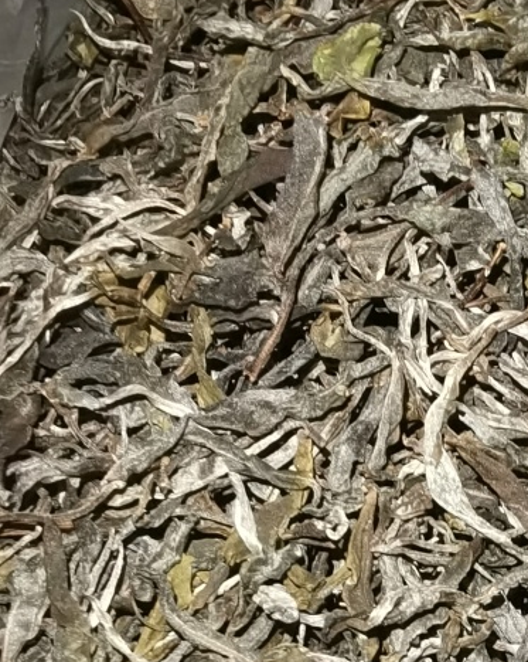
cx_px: 521
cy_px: 486
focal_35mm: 58
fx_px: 1134
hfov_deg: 25.0
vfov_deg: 32.0
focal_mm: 2.26
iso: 320
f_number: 2.2
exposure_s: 1/33.3
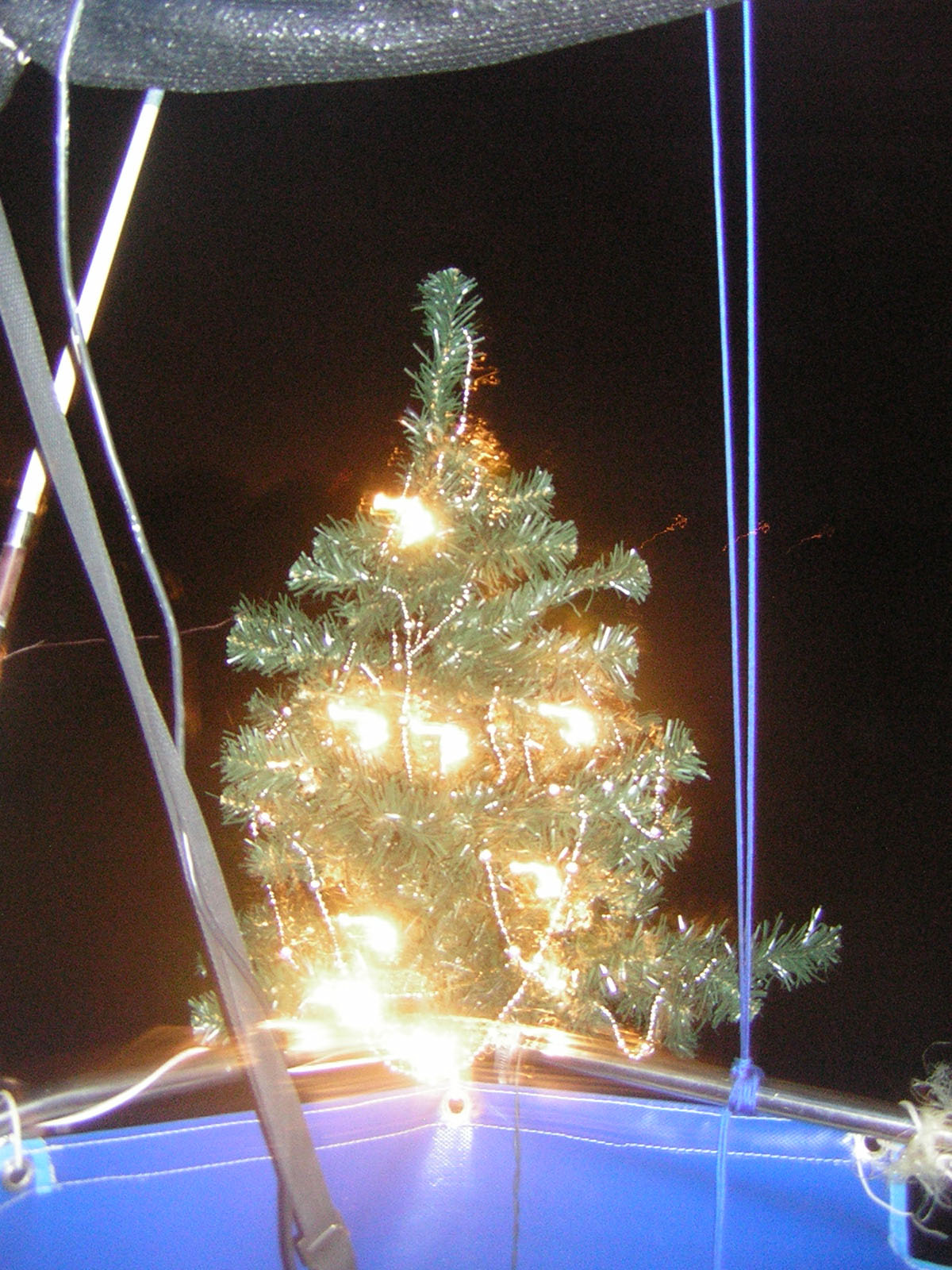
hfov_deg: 39.7
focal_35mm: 36
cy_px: 635
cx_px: 476
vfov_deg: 51.4
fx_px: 1320
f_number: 2.6
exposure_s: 1.5
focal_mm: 4.7
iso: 200
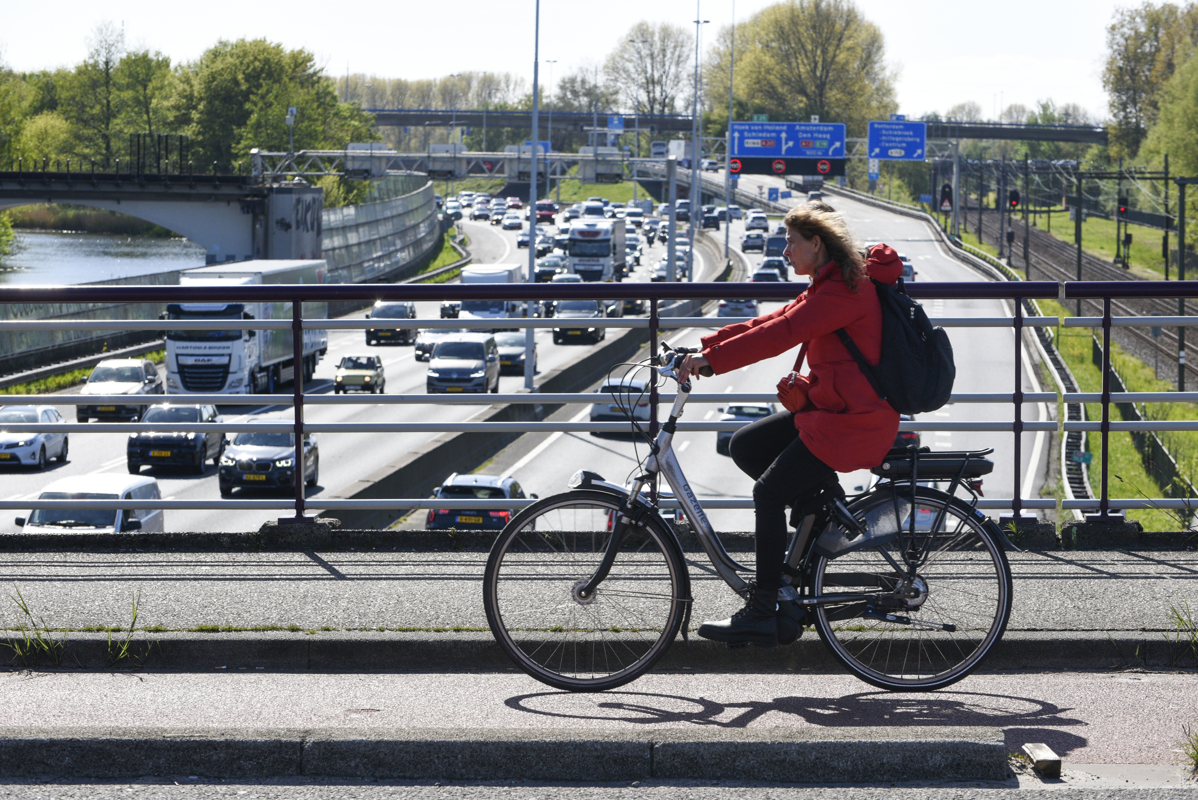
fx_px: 3728
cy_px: 400
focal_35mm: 112
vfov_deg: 12.2
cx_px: 599
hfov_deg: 18.3
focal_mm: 112
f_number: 9
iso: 800
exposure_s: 1/1600
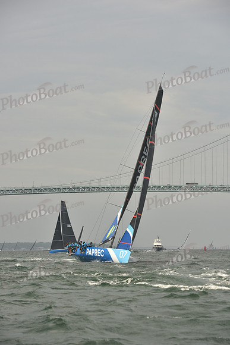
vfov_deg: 17.6
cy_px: 172
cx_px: 115
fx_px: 1111
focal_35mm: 116
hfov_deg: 11.8
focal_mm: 116
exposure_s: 1/640
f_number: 6.3
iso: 250
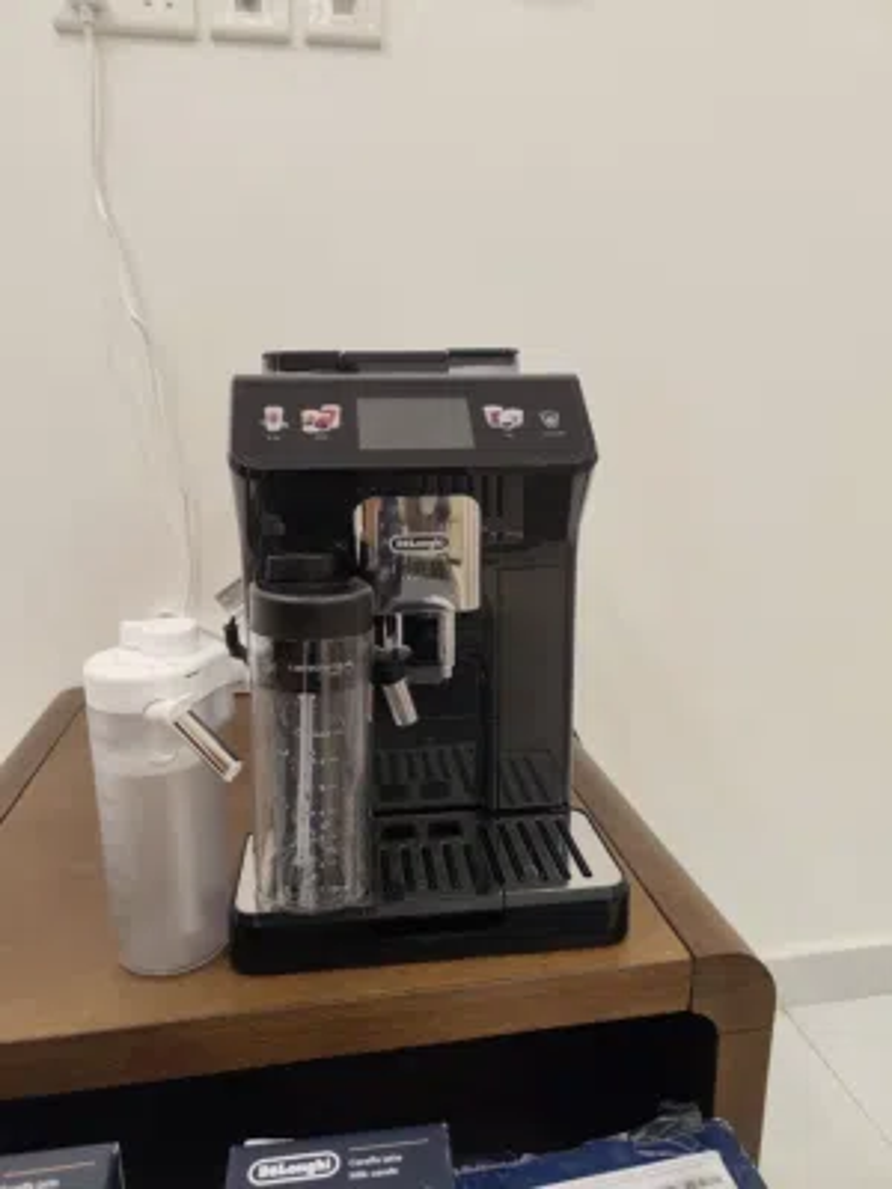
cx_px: 446
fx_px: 790
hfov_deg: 58.9
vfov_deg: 73.9
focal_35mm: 23
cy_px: 594
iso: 500
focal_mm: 6.19
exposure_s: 1/50
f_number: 1.65
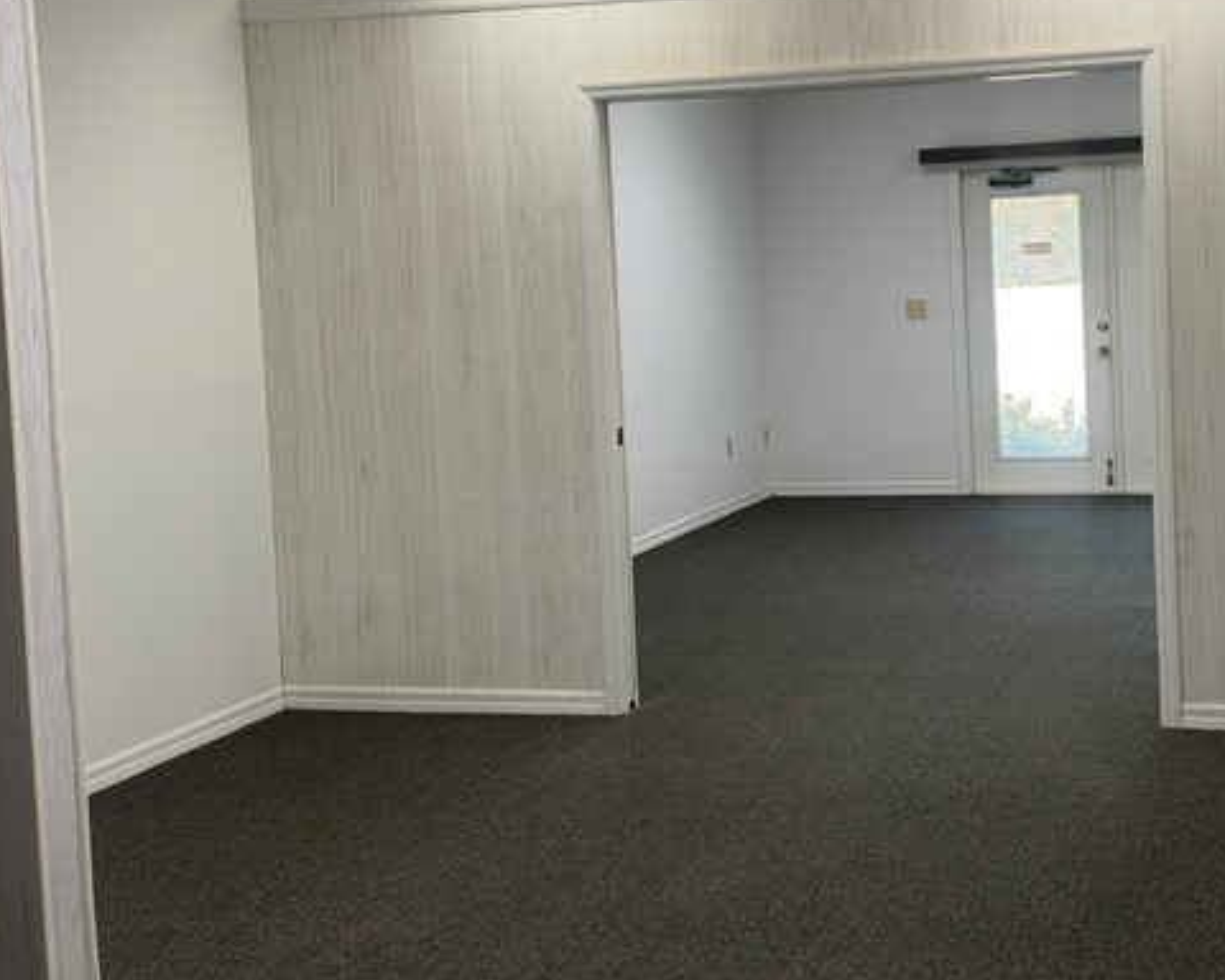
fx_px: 1813
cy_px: 370
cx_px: 909
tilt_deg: -3.3
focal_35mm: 50
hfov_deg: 36.5
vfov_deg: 30.1
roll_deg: +2.6
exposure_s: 1/120
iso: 100
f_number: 1.8
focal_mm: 6.93
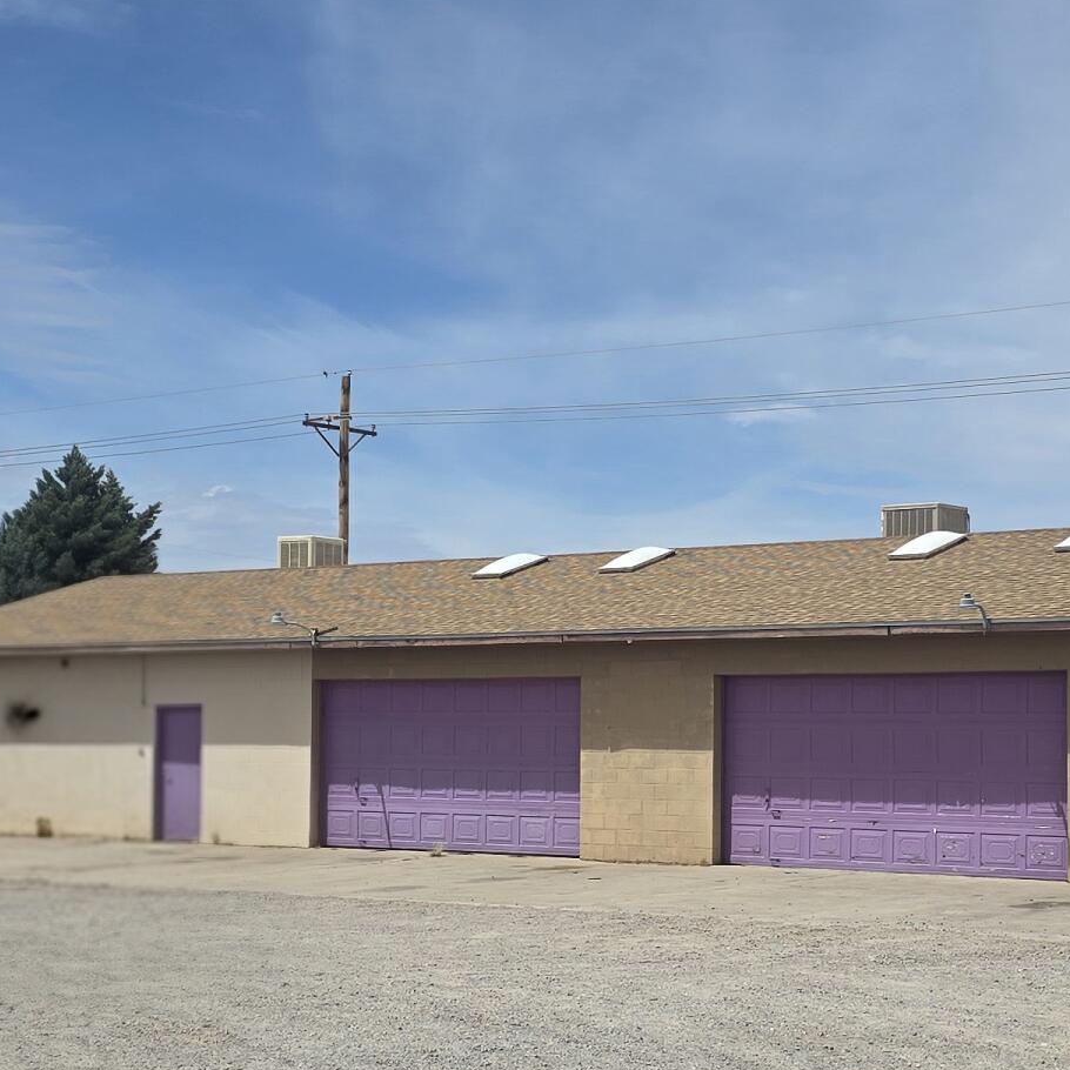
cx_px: 597
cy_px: 675
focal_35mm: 67
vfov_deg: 25.6
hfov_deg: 25.7
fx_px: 2343
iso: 12
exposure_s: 1/2000
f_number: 1.7
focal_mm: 6.3
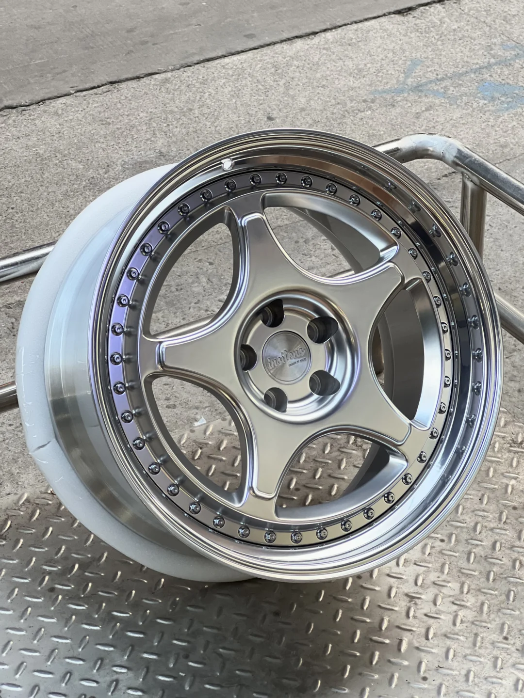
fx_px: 1554
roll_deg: -0.3
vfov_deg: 25.3
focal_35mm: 77
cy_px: 349
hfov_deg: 19.1
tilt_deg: -35.2
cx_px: 262
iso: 200
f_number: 2.8
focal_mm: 9
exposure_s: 1/33
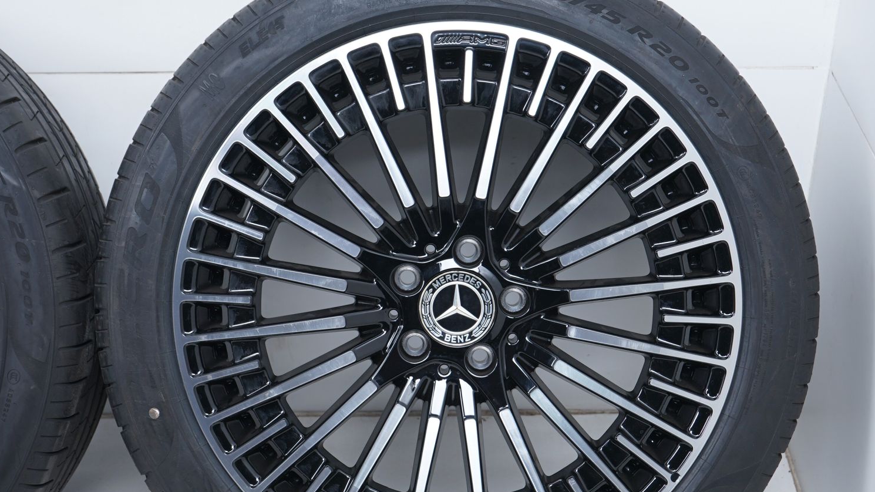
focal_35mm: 58
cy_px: 300
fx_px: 1346
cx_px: 438
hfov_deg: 36.0
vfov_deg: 20.7
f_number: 7.1
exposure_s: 1/125
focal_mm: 43
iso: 250
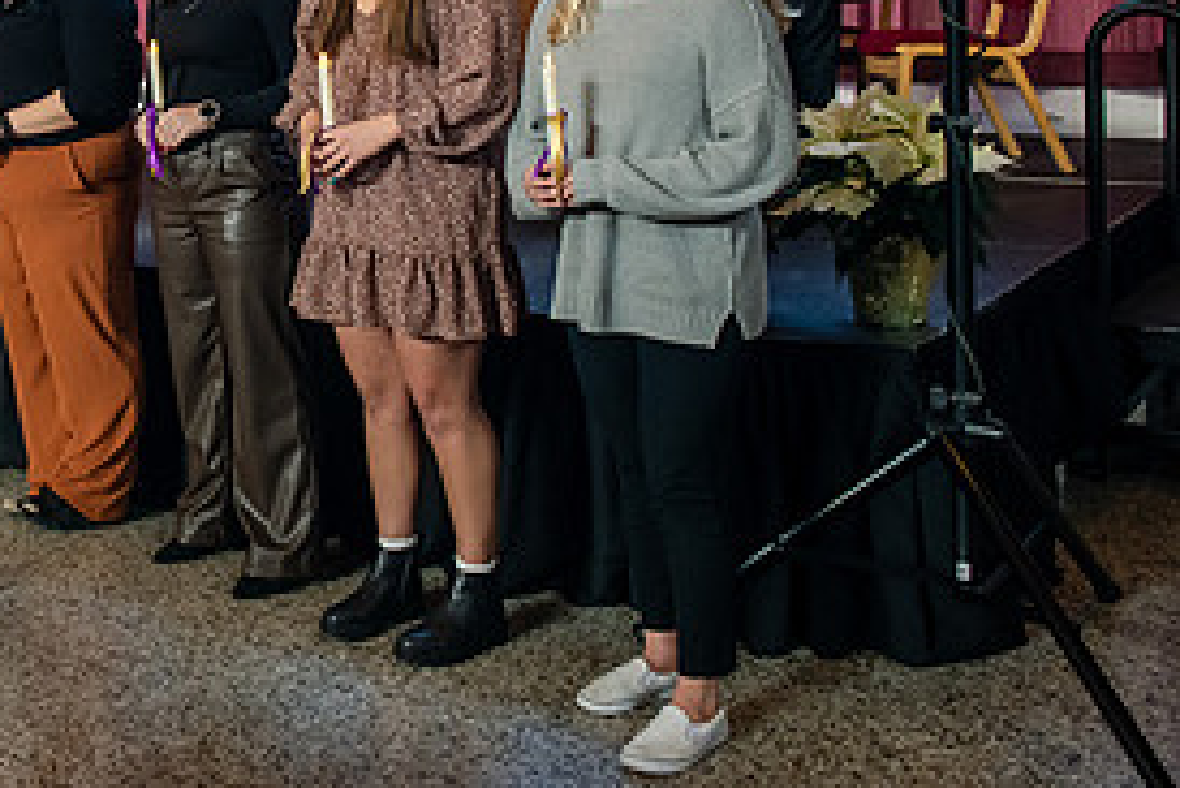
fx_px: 1804
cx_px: 17
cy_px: 24
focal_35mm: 55
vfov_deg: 23.7
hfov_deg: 33.4
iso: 2000
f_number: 4
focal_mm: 26
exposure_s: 1/200
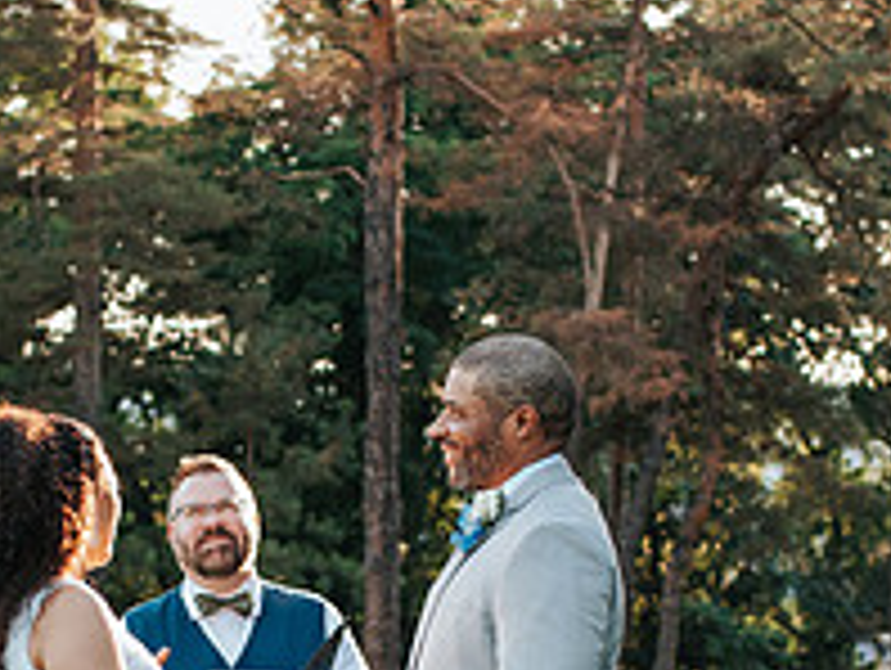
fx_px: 2964
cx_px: 188
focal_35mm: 115
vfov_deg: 12.6
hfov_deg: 17.0
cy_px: 783
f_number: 3.2
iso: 1000
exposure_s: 1/1250
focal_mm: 35
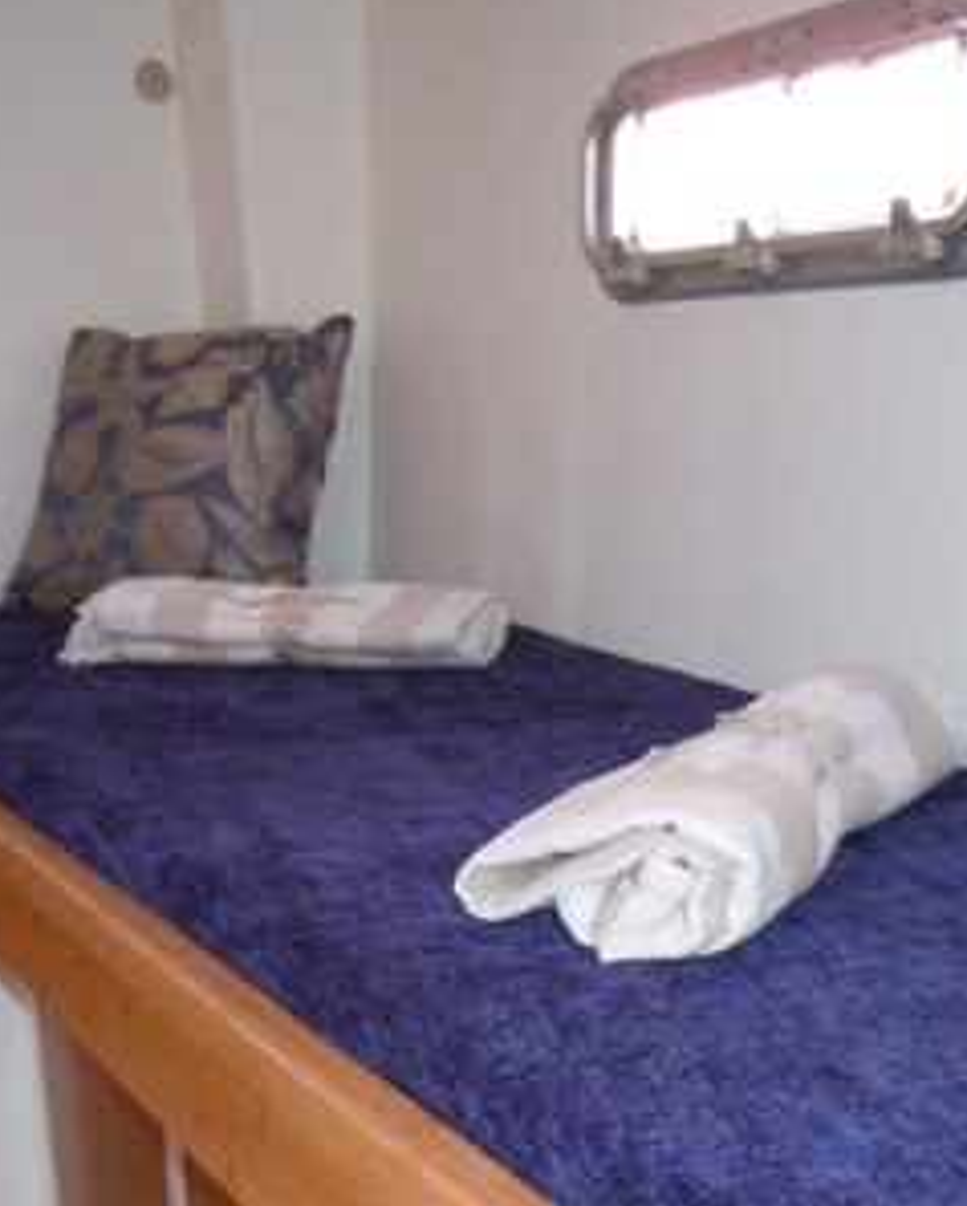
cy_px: 924
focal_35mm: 46
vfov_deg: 39.1
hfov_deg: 32.7
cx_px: 418
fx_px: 1644
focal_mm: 5.4
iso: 200
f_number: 3.5
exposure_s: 1/30
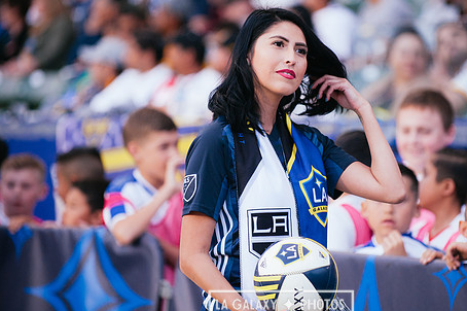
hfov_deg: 9.5
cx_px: 281
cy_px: 149
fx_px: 2813
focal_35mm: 217
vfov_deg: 6.3
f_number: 2.8
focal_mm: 170
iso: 1600
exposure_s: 1/800
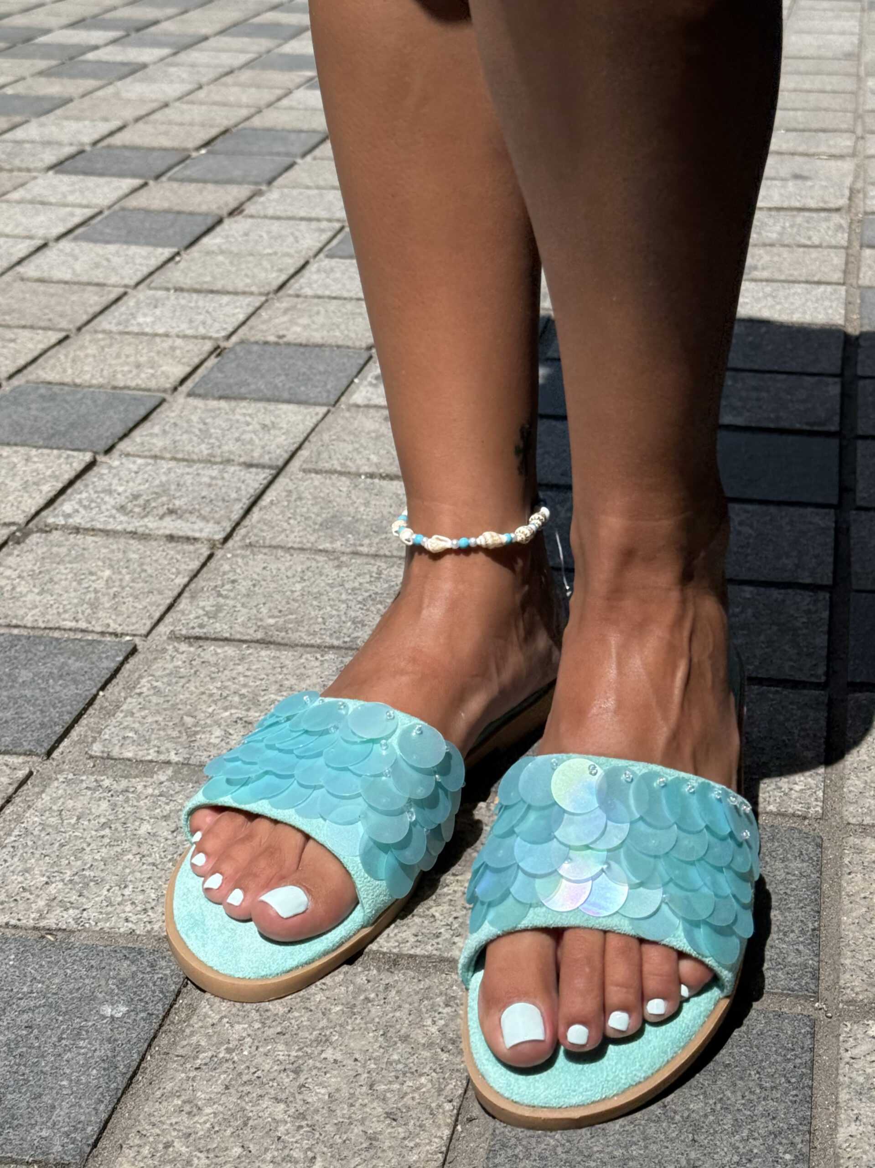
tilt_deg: -26.0
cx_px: 438
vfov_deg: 39.7
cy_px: 584
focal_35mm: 48
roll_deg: -3.0
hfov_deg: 30.3
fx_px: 1618
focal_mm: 6.76
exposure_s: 1/5587
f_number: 1.78
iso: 64
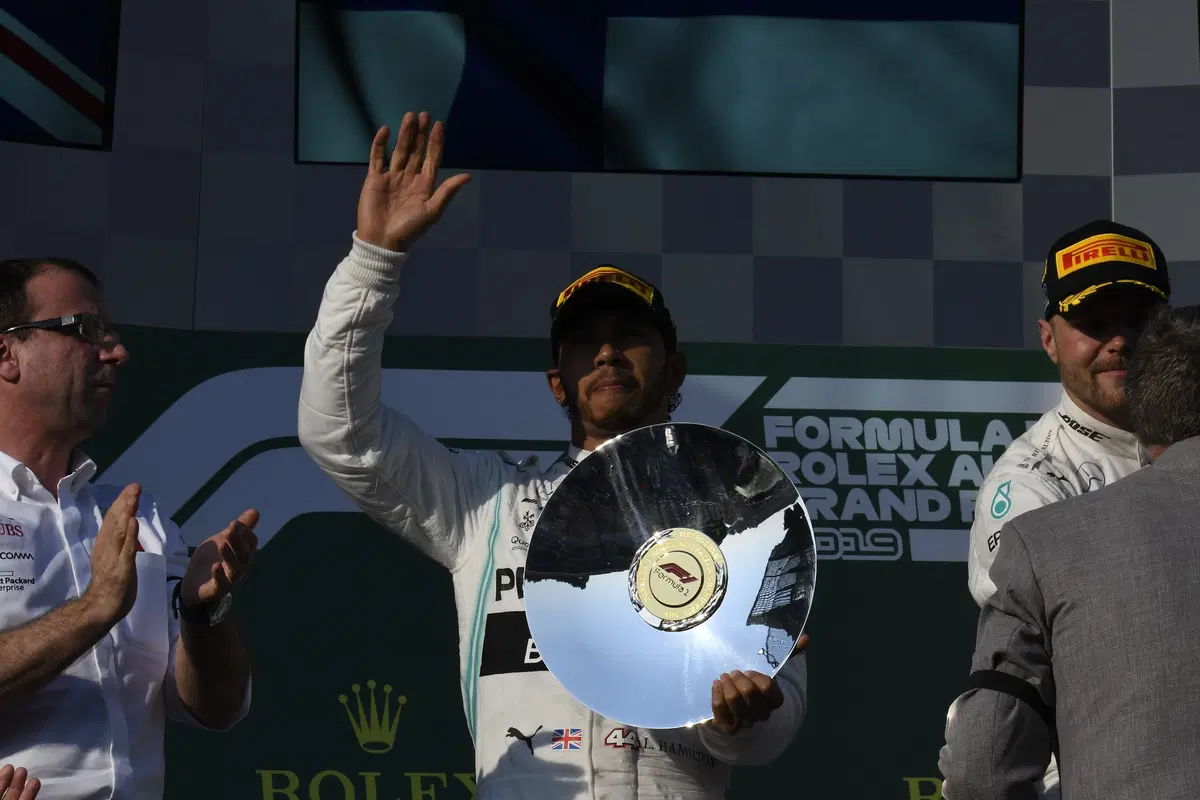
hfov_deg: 6.9
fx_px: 9999
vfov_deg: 4.6
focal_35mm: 300
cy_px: 400
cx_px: 600
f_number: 16
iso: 800
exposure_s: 1/1250
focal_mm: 200
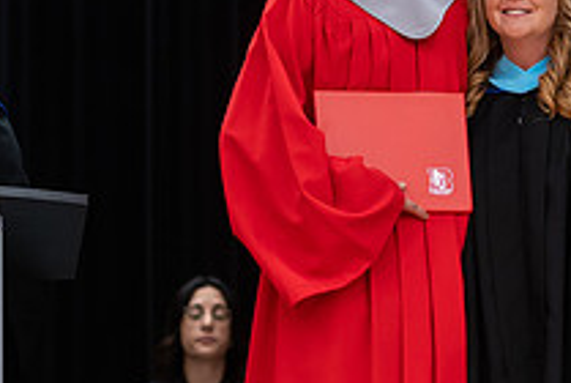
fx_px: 4765
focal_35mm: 300
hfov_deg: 6.9
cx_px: 418
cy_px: 326
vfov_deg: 4.6
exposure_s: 1/200
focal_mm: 85
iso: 1000
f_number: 2.8
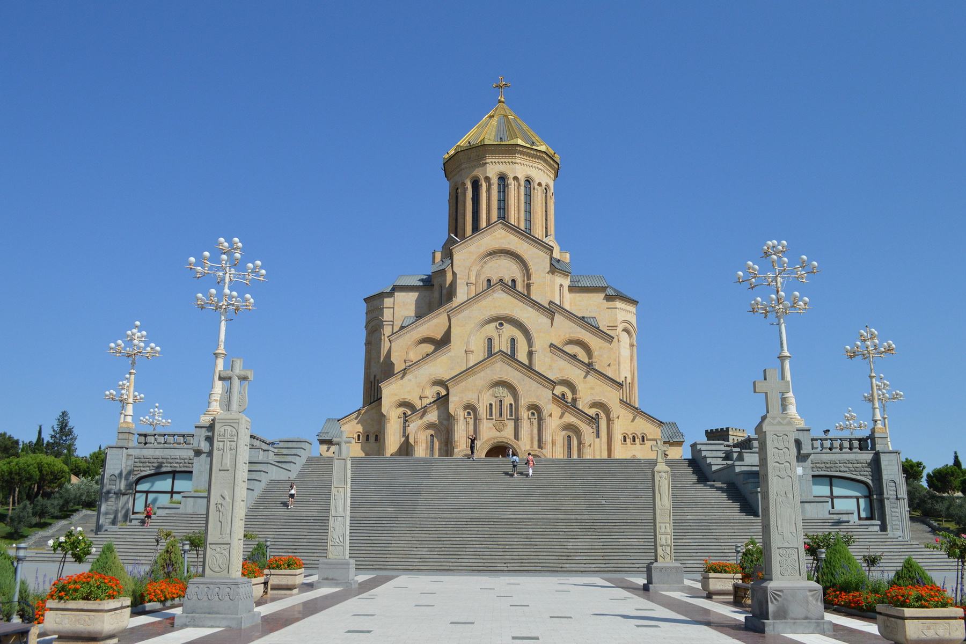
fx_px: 805
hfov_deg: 61.9
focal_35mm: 30
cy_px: 322
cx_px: 483
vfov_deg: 43.6
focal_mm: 20
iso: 400
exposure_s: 1/2000
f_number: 7.1
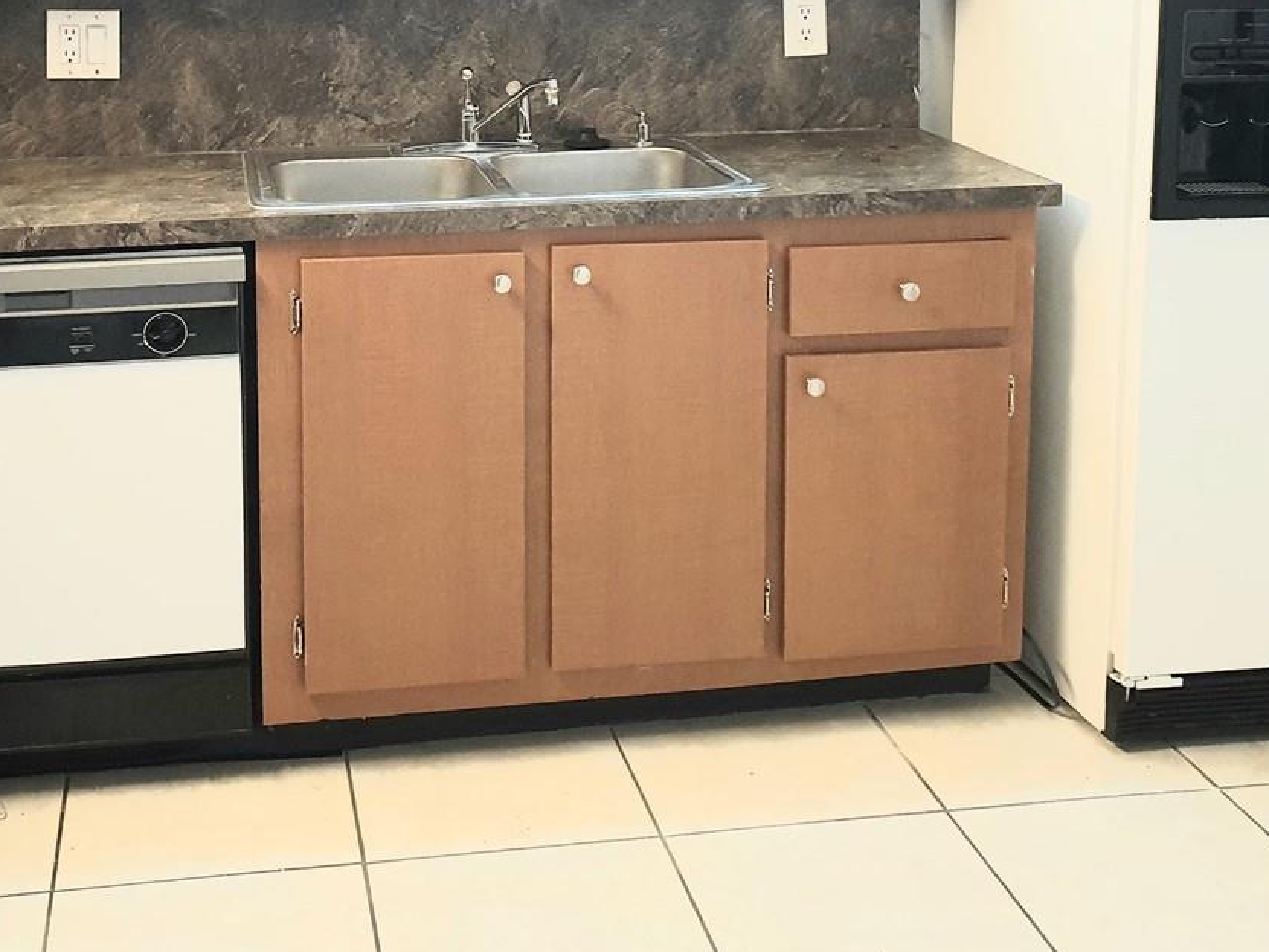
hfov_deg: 37.9
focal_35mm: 50
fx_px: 1833
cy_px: 93
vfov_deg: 28.0
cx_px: 459
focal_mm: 4.3
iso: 250
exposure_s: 1/60
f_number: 2.4
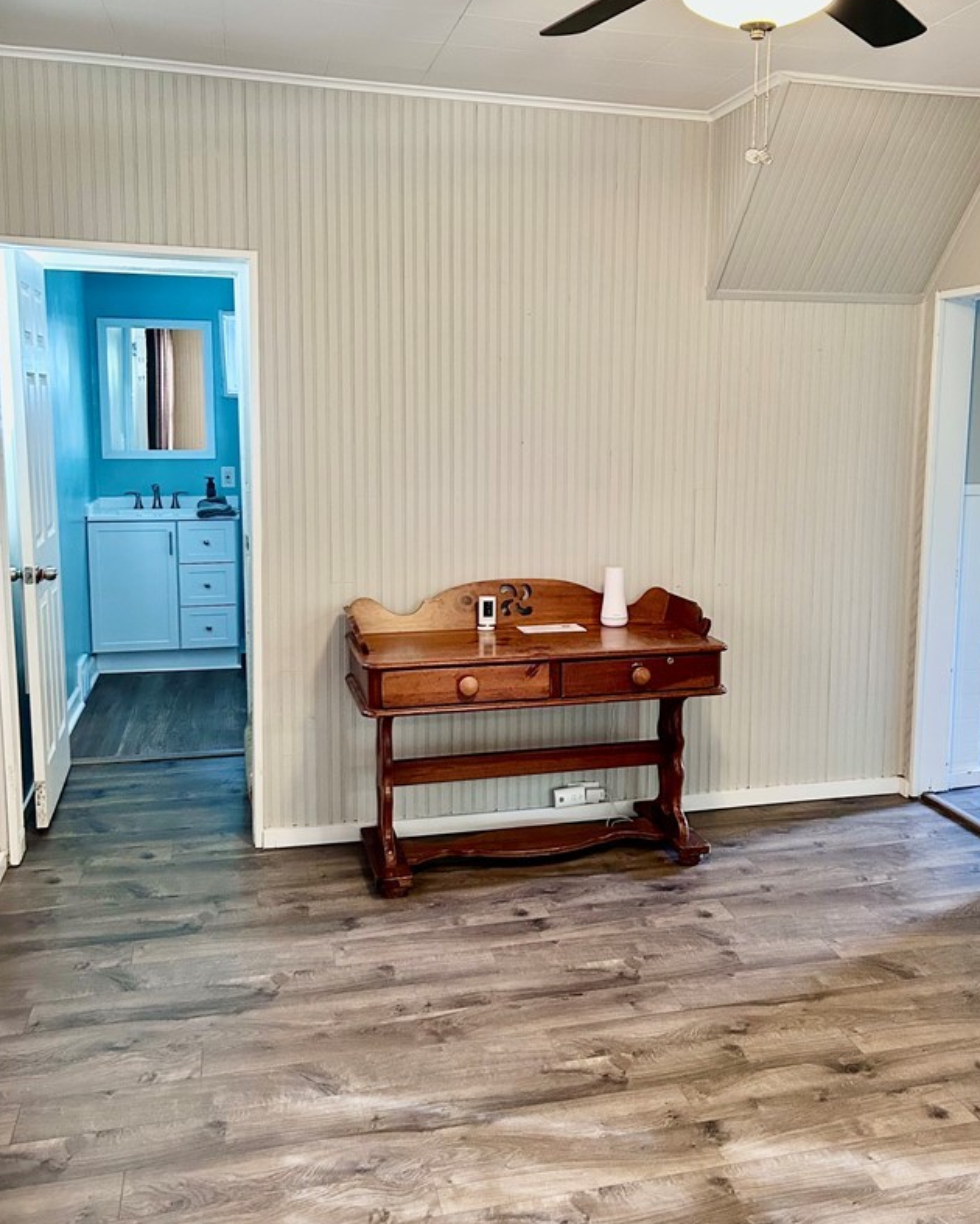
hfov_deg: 44.3
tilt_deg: -7.7
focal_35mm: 33
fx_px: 1196
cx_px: 591
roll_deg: -1.0
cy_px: 554
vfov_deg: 54.1
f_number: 1.5
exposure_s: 1/60
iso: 320
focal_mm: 5.7
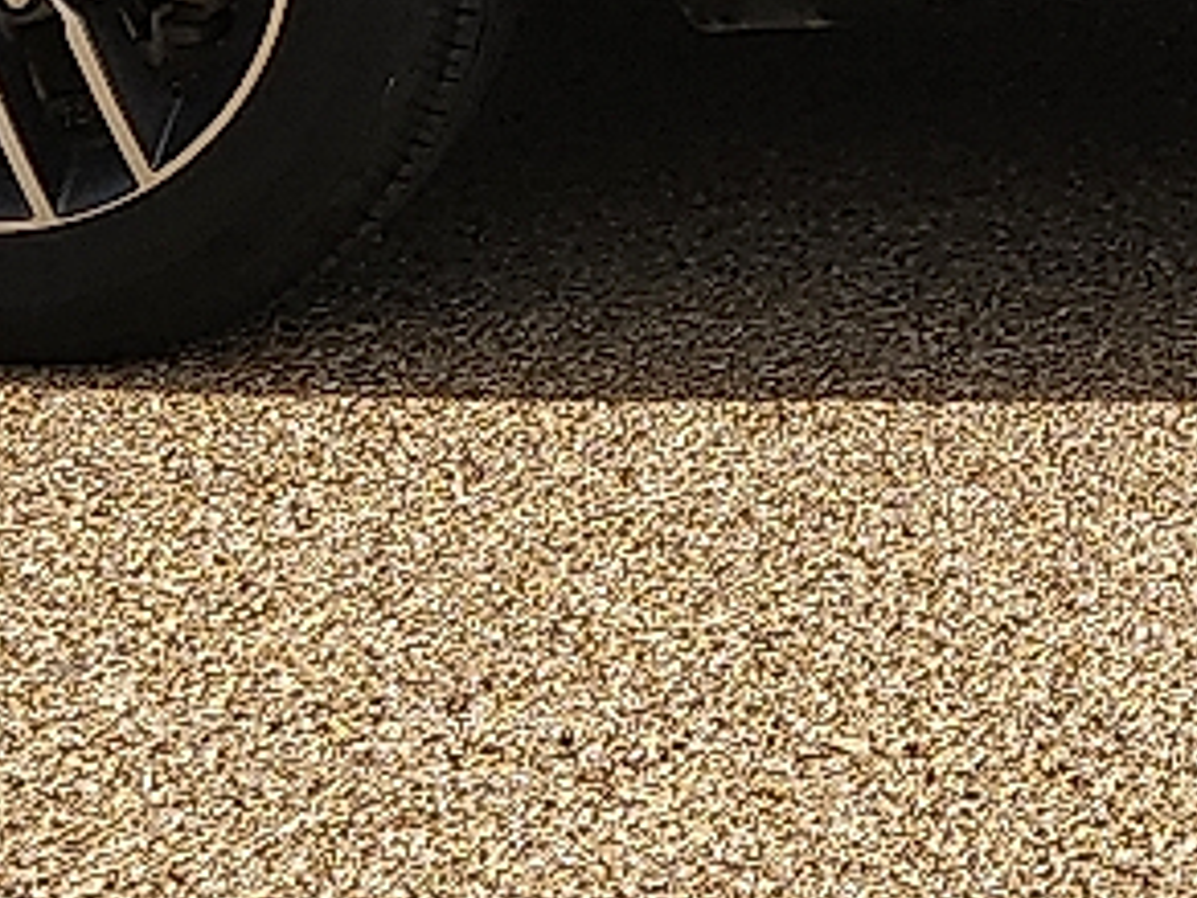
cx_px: 2021
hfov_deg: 14.2
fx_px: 4357
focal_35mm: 126
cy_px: -636
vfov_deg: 11.1
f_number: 1.8
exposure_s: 1/2000
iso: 50
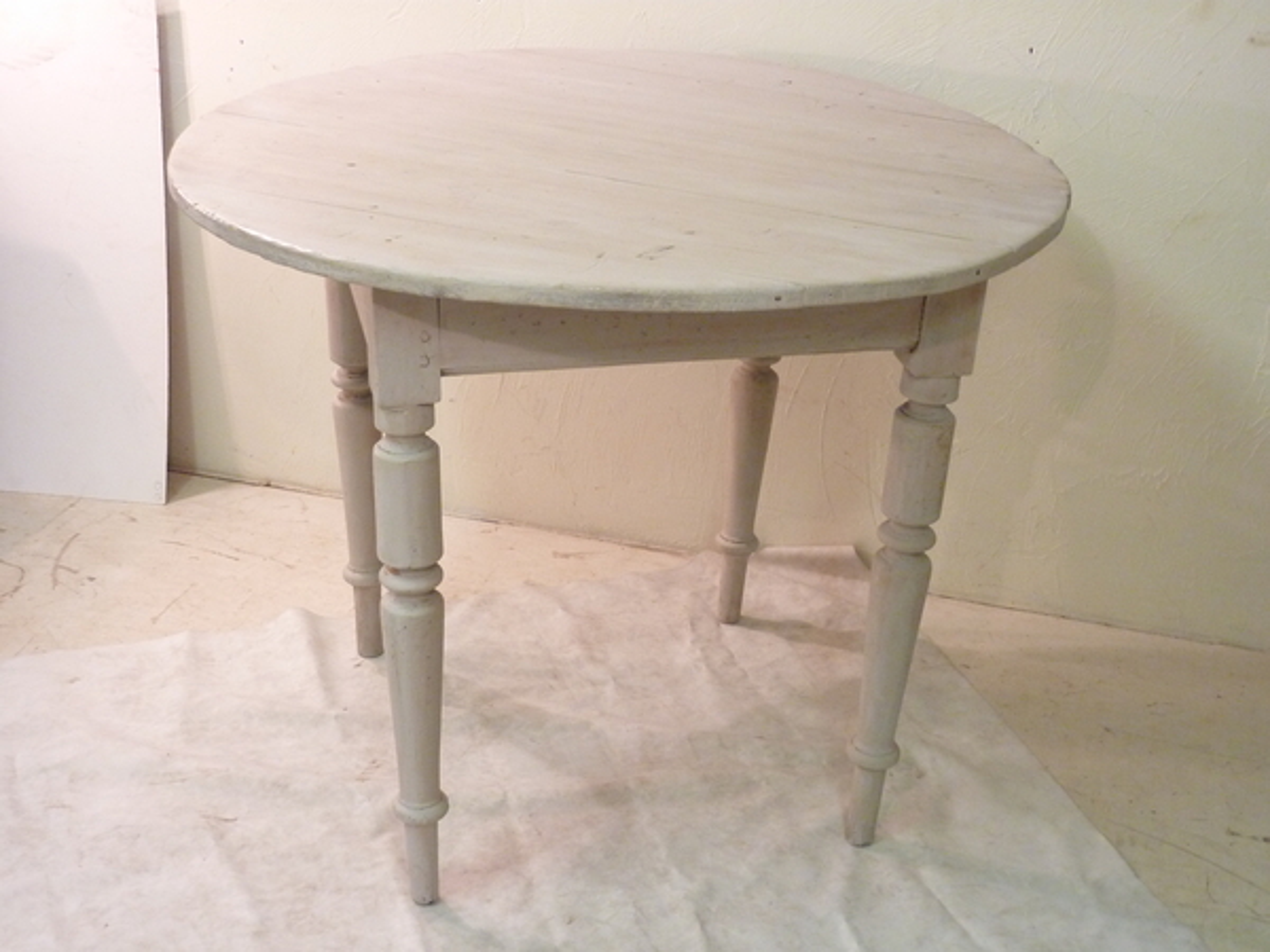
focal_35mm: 48
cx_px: 635
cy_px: 476
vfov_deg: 30.3
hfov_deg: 39.7
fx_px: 1761
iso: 400
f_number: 3.8
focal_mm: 7.9
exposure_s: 1/15
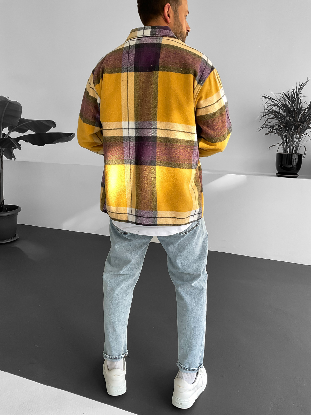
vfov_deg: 61.7
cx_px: 156
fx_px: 347
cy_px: 208
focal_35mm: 29
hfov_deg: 48.2
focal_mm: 3
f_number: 1.8
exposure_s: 1/120
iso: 40
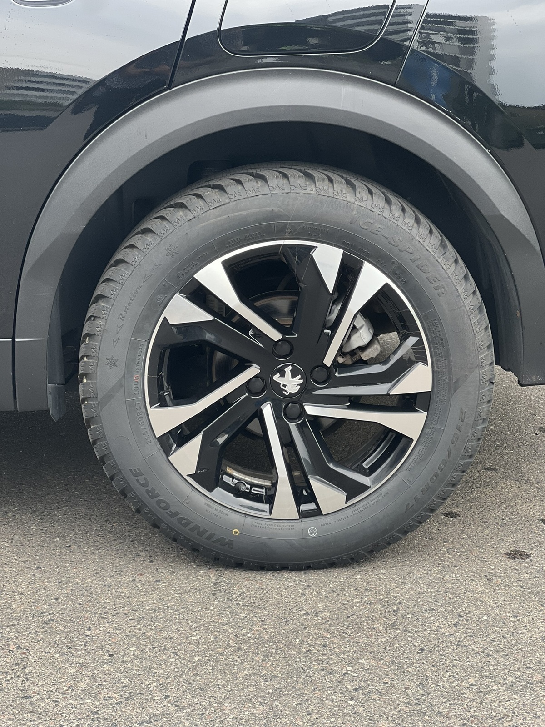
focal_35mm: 77
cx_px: 272
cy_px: 364
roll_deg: +1.5
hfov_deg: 19.1
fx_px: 1616
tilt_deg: -13.3
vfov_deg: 25.3
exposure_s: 1/121
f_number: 2.8
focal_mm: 9
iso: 80
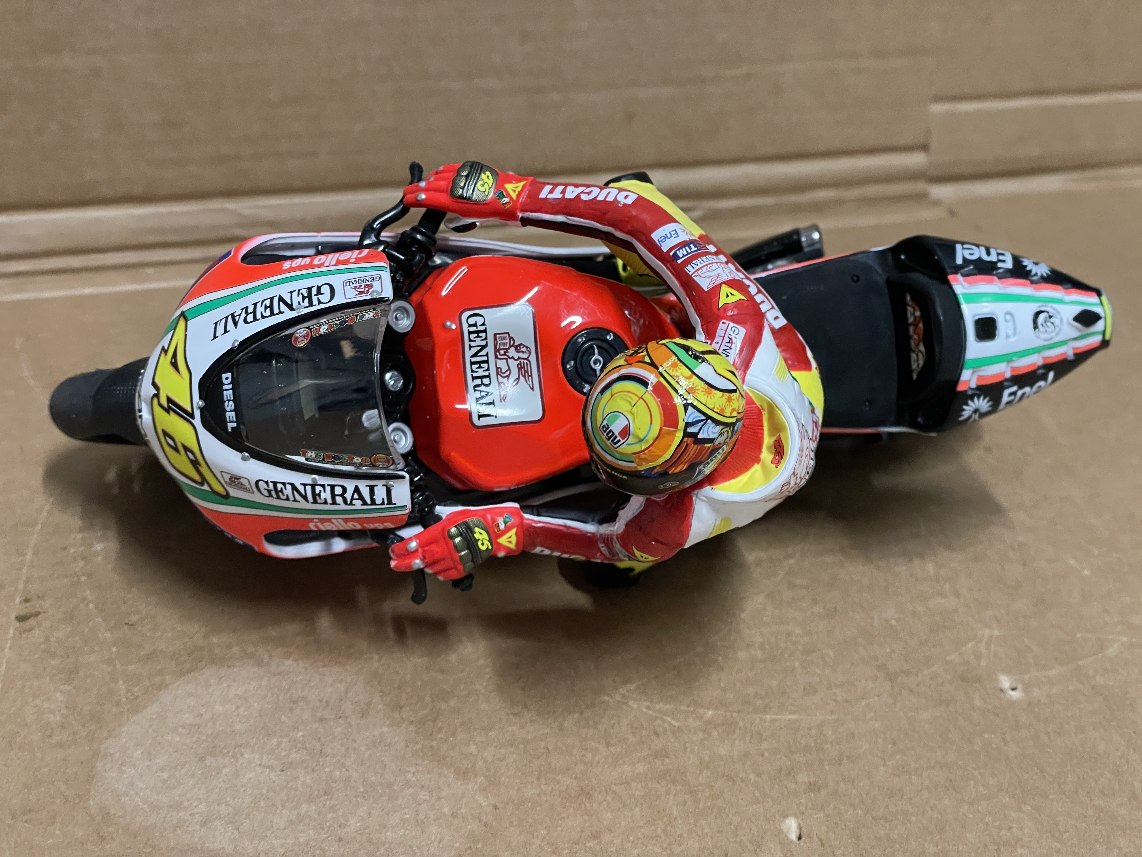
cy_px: 428
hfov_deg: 36.8
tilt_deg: -29.5
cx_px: 571
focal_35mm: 52
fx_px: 1716
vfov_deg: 28.0
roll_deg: -3.3
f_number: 2
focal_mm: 6
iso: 400
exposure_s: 1/50
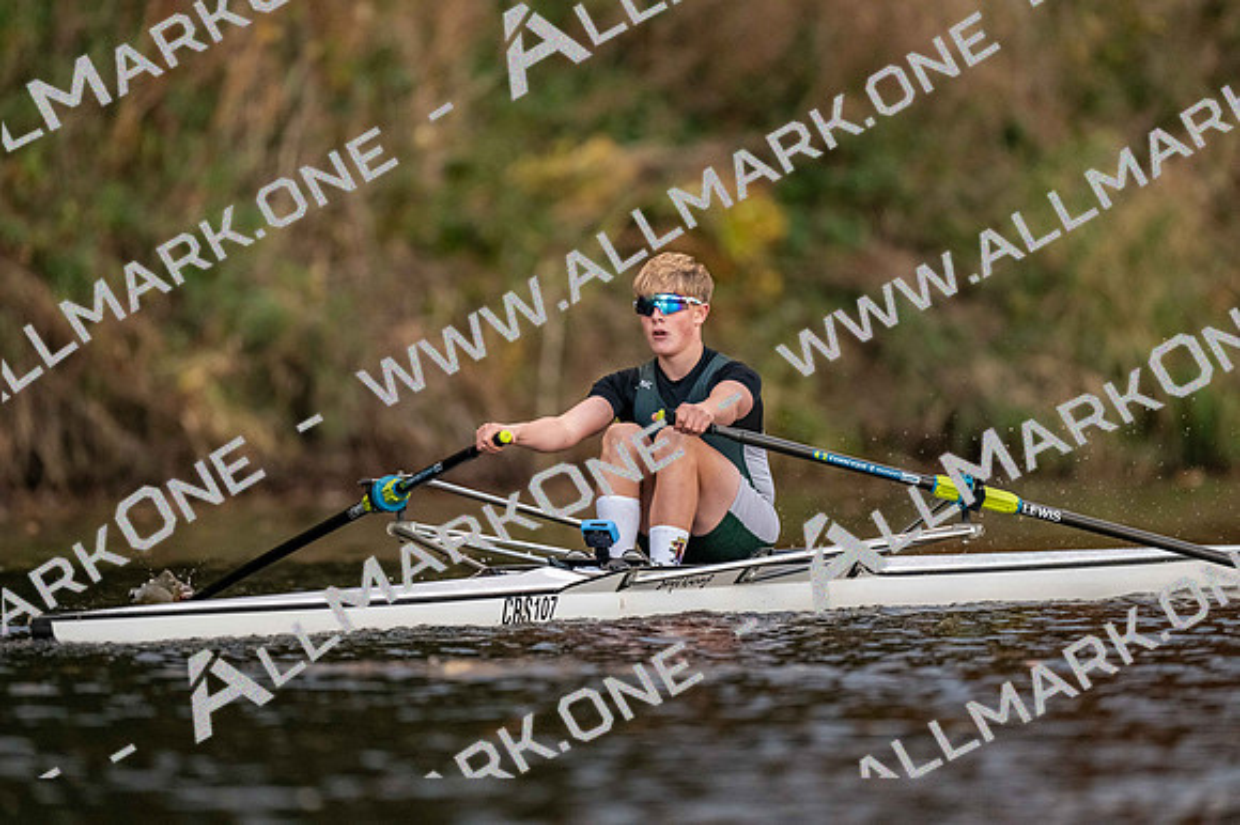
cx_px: 620
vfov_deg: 2.3
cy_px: 412
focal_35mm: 600
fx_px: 20659
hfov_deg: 3.4
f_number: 4
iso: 5000
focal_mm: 600
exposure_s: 1/2000
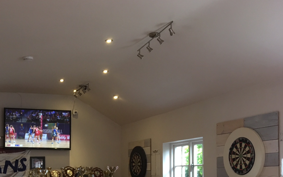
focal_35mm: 52
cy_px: 163
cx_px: 48
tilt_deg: +2.5
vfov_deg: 24.1
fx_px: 401
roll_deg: -0.3
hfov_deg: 37.2
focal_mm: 4.15
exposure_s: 1/33
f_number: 2.2
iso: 125
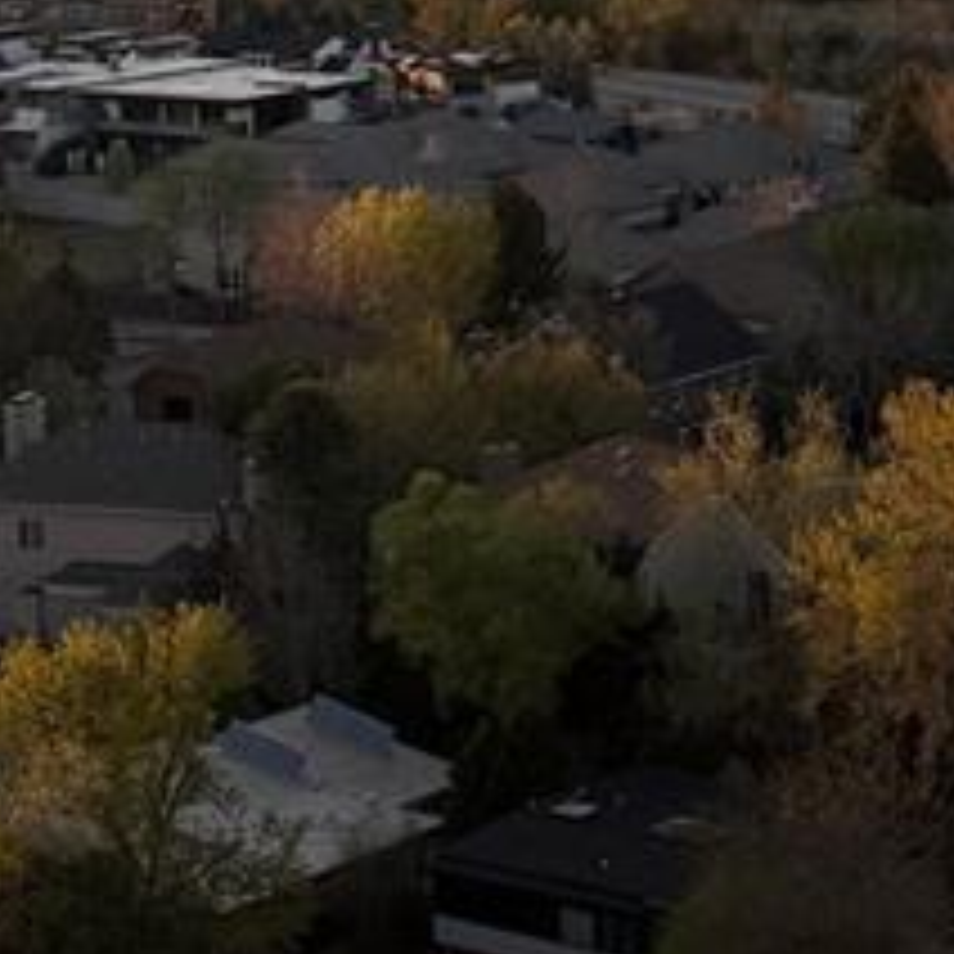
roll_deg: +1.3
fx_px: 3742
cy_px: -220
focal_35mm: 120
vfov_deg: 14.1
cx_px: 364
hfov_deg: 14.5
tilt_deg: -2.0
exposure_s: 1/1075
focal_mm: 6.76
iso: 80
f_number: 1.78
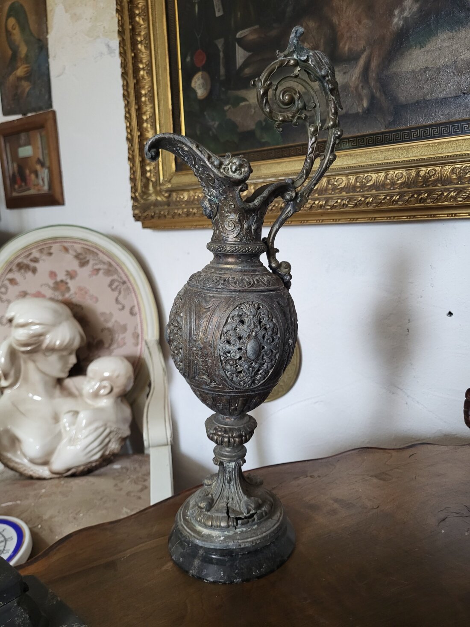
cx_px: 235
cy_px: 314
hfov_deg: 53.1
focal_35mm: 26
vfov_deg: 67.3
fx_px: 471
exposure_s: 1/100
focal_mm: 5.4
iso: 320
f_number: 1.8
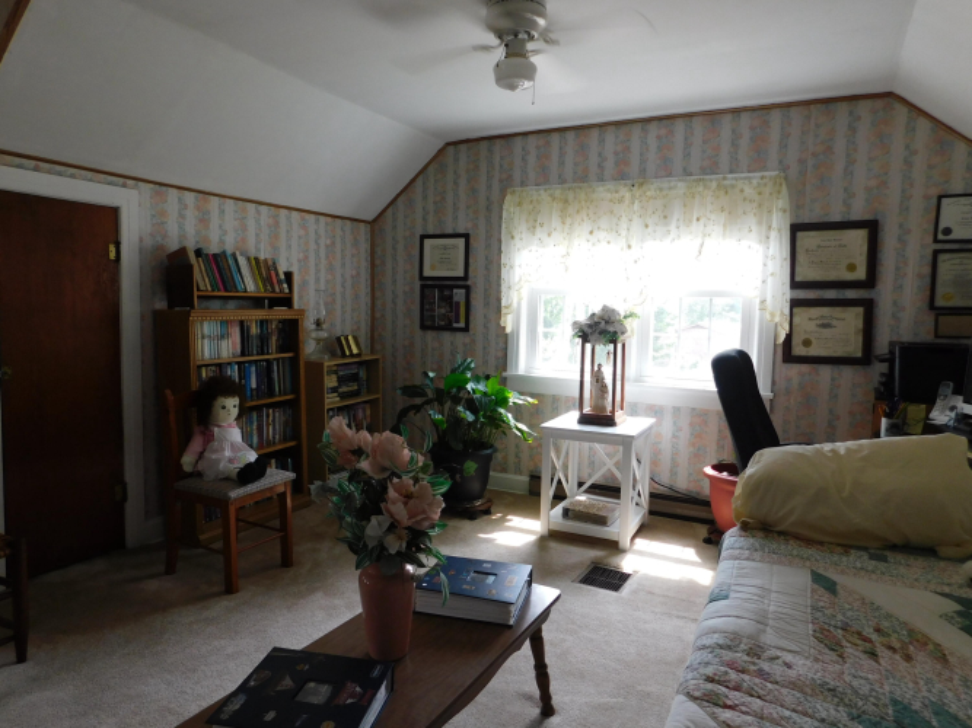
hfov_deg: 73.9
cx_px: 486
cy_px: 364
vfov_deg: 58.9
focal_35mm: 23
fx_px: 646
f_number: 3
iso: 125
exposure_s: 1/40
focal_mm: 4
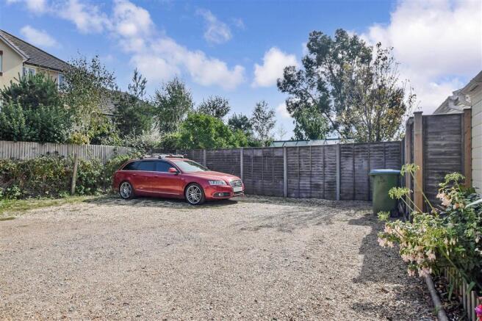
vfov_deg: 59.5
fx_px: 281
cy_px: 160
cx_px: 241
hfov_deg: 81.2
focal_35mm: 21
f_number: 9
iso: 500
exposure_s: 1/1600
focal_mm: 14
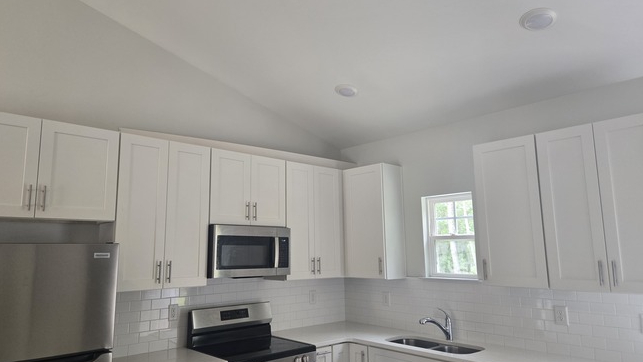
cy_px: 177
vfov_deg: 44.4
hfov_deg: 71.9
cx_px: 314
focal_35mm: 26
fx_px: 443
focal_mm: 5.4
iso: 100
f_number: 1.8
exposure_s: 1/120
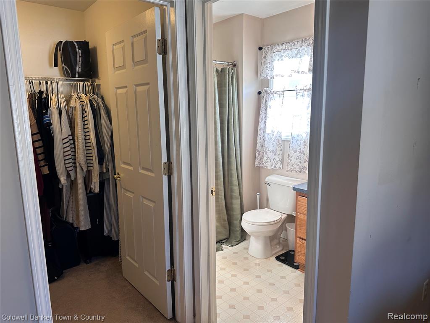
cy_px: 162
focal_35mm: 24
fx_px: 298
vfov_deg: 56.8
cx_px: 215
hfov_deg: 71.6
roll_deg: +0.6
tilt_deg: -9.4
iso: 125
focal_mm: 6.86
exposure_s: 1/120
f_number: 1.78
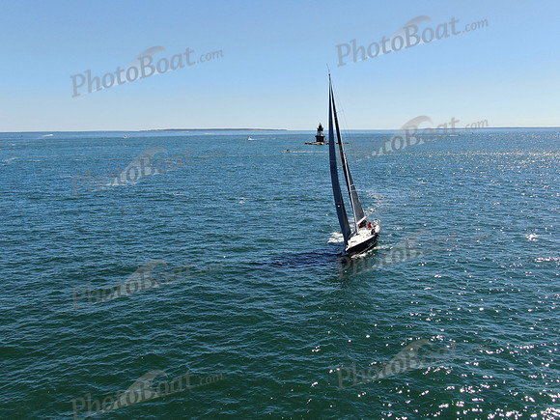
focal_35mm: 30
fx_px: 485
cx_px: 280
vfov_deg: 46.8
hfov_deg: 60.0
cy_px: 210
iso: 100
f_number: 3.1
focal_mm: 5.22
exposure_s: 1/1250
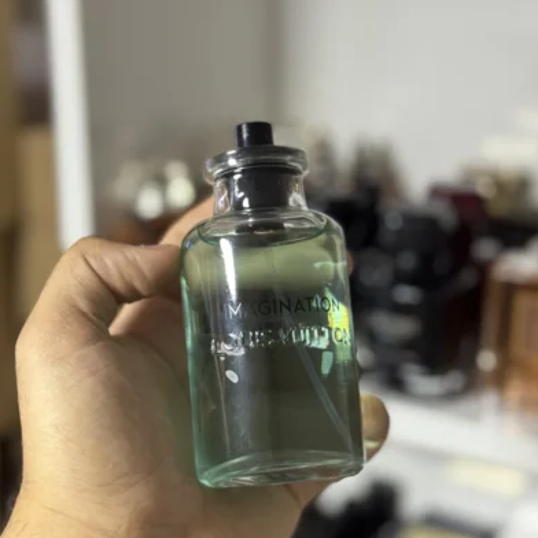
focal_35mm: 62
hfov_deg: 27.7
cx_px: 254
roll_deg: -0.2
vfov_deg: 27.7
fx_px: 1090
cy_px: 304
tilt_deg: -19.5
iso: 200
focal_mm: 6.76
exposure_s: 1/50
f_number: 1.78
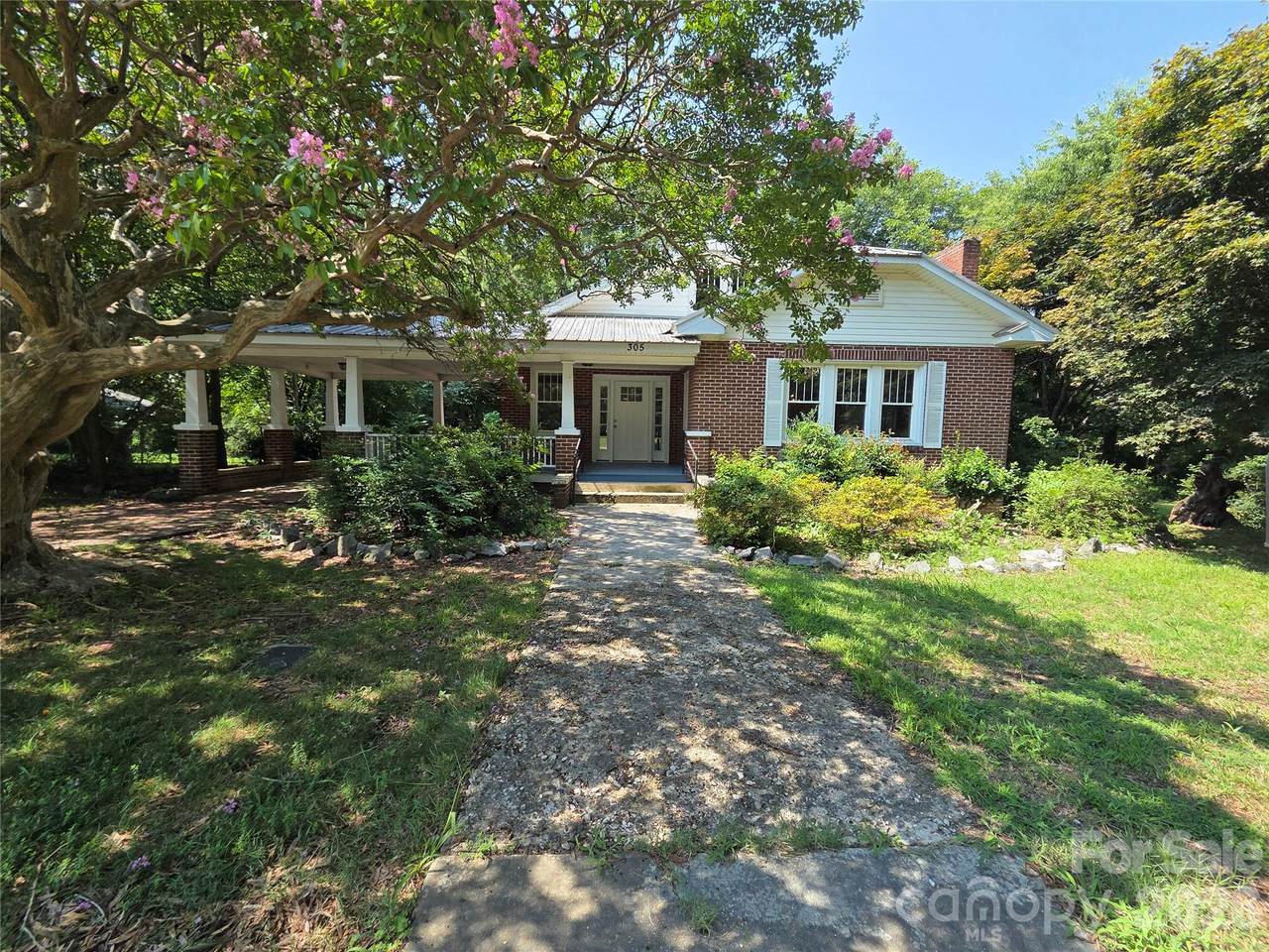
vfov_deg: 89.9
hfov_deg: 106.2
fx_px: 477
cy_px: 476
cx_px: 634
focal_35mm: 13
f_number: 2.2
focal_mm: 2.2
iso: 50
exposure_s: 1/677
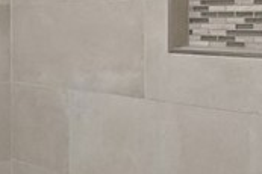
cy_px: 17
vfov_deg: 18.8
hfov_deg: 26.8
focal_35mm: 71
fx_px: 516
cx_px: -5
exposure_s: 1/100
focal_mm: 12
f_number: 5.6
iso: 1000
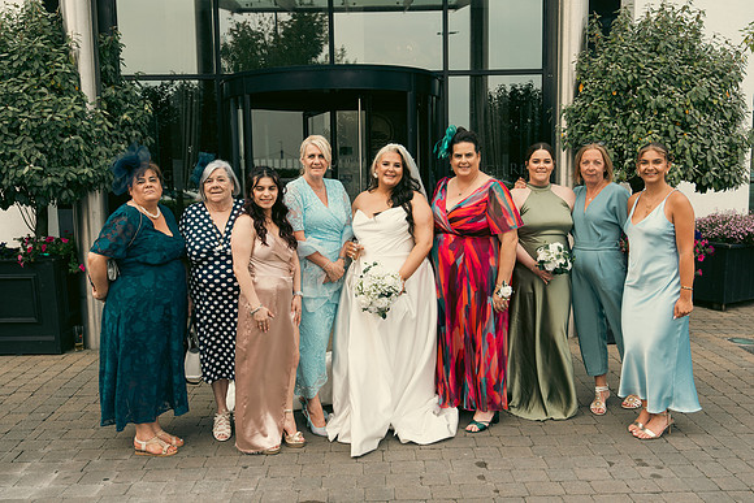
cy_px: 252
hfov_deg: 57.2
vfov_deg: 40.0
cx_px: 377
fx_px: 691
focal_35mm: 33
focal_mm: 33
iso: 125
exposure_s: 1/250
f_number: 5
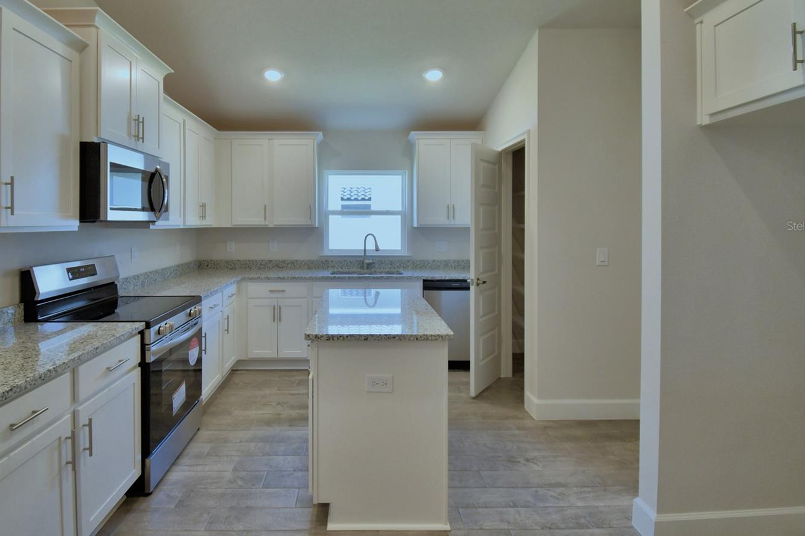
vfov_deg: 67.0
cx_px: 358
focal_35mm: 18
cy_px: 226
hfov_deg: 89.7
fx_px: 402
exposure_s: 1/100
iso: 400
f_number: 4.5
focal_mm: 10
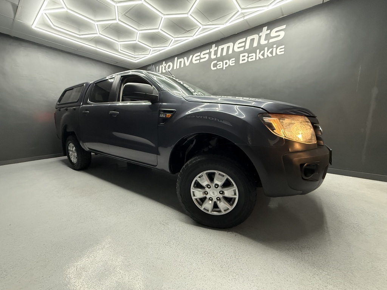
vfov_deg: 85.7
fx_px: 157
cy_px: 145
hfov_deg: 102.1
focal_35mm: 14
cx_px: 194
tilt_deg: -8.0
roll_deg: +0.9
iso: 640
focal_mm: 2.22
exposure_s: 1/100
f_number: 2.2
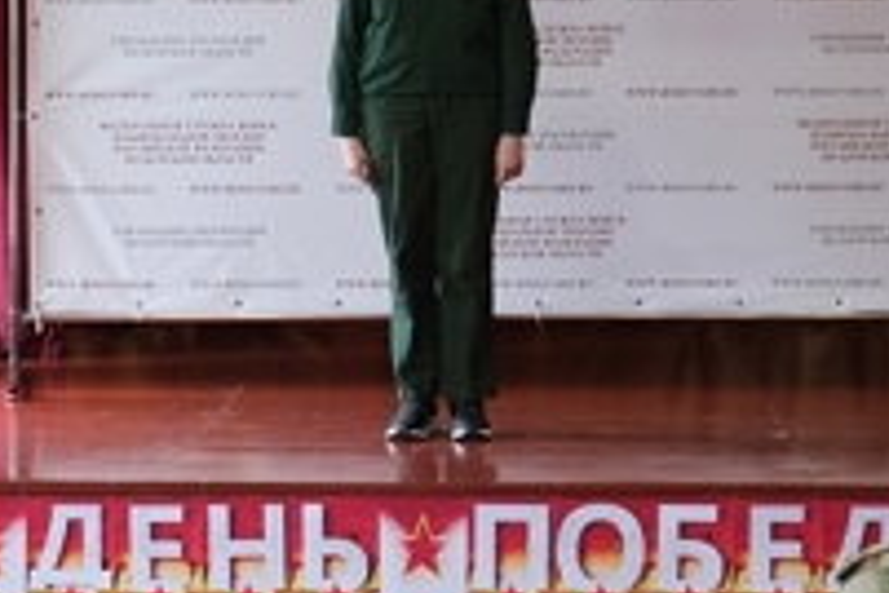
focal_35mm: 134
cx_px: 378
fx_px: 3309
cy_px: 350
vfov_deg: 10.2
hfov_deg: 15.3
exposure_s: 1/30
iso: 320
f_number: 3.2
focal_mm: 24.3
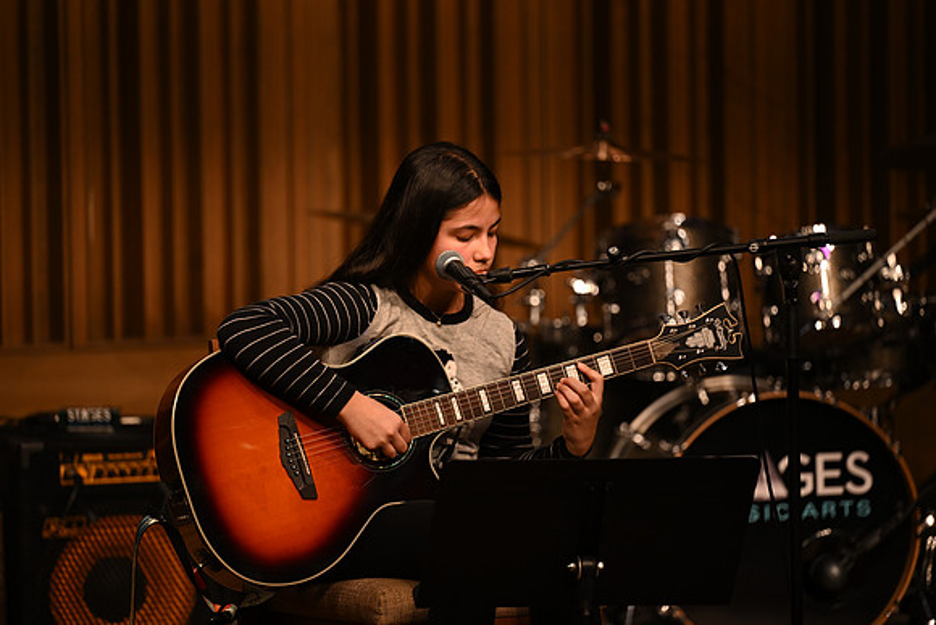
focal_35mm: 200
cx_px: 468
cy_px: 312
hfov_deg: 10.3
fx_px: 5201
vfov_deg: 6.9
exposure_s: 1/400
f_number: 2.8
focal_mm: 200
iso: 1000
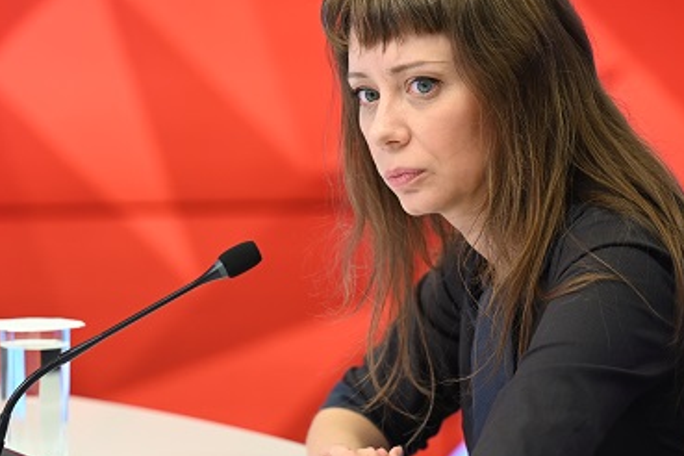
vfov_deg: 5.1
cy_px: 272
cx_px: 311
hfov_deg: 7.7
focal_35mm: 268
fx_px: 5092
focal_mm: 165
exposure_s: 1/125
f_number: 3.5
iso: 1250
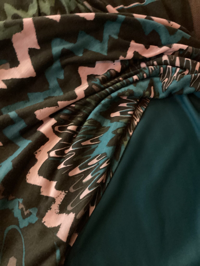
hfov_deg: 45.4
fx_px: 239
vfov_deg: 58.4
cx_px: 100
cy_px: 133
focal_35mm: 31
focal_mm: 3.3
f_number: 2.4
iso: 800
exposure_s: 1/15
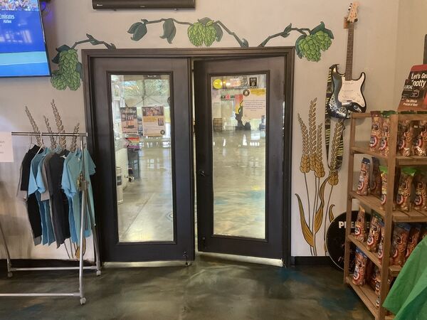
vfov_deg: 48.2
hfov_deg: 61.7
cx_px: 214
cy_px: 160
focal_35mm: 29
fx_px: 358
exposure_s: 1/30
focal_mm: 3
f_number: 1.8
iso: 250
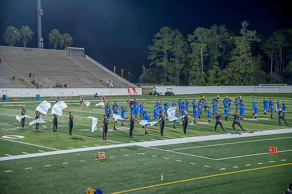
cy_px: 97
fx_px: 503
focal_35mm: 62
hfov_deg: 32.4
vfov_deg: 21.9
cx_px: 146
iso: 2000
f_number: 4
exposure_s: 1/200
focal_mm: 62
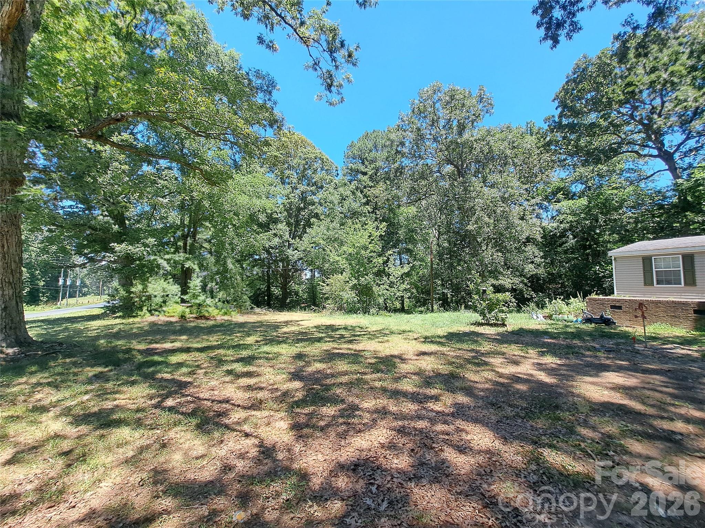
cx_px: 352
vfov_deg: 89.9
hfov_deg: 106.2
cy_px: 264
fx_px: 265
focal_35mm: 13
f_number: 2.2
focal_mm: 1.74
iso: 50
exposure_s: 1/458
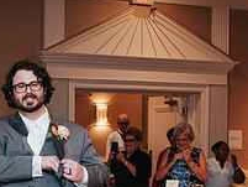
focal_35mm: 130
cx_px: 42
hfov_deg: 15.0
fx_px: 932
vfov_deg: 11.3
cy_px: 187
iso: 1000
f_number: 2.8
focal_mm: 35
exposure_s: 1/160
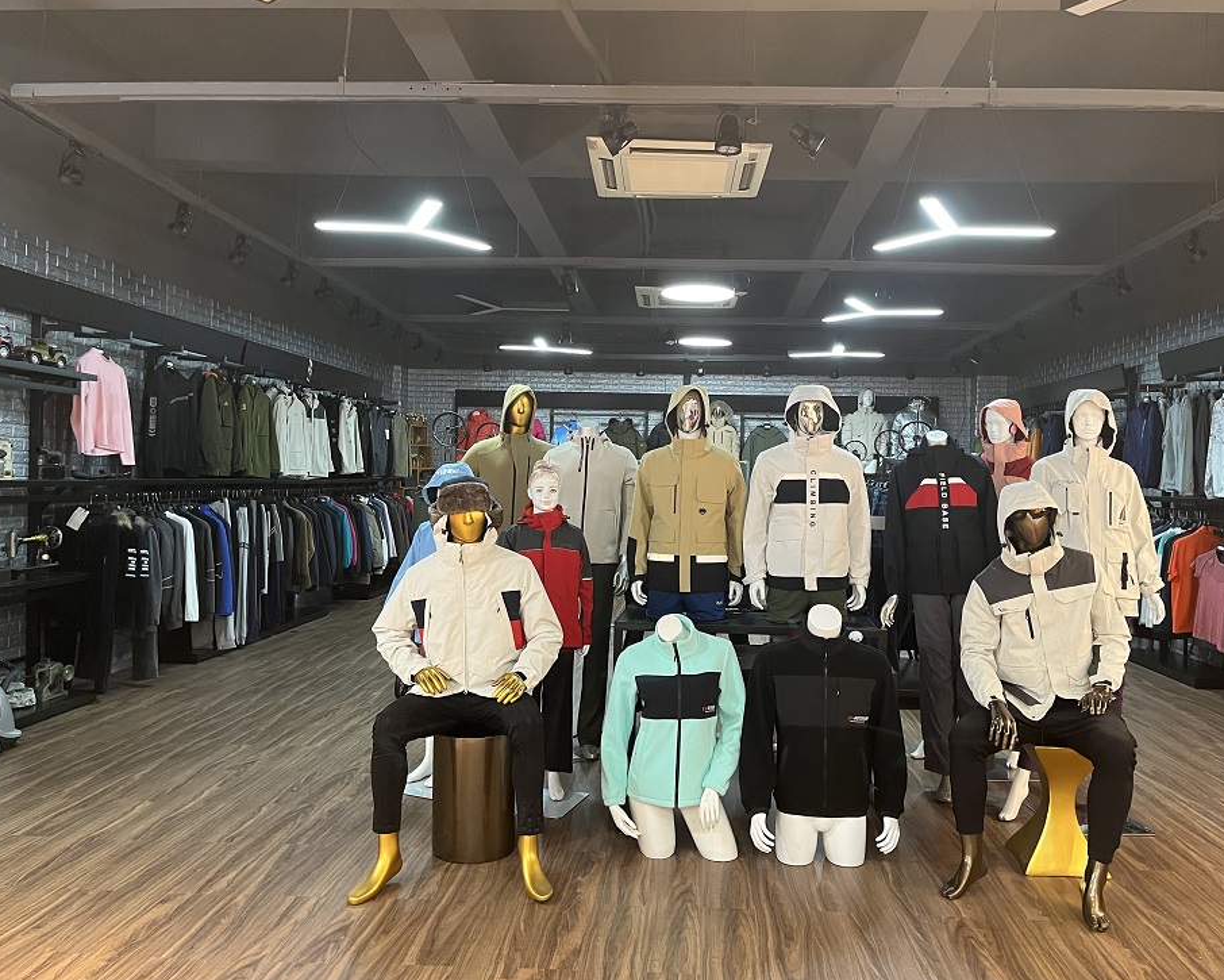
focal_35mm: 28
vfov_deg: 51.5
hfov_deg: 62.1
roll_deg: -1.3
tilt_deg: +0.1
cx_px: 663
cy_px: 481
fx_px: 1014
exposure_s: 1/50
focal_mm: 5.1
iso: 320
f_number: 1.6
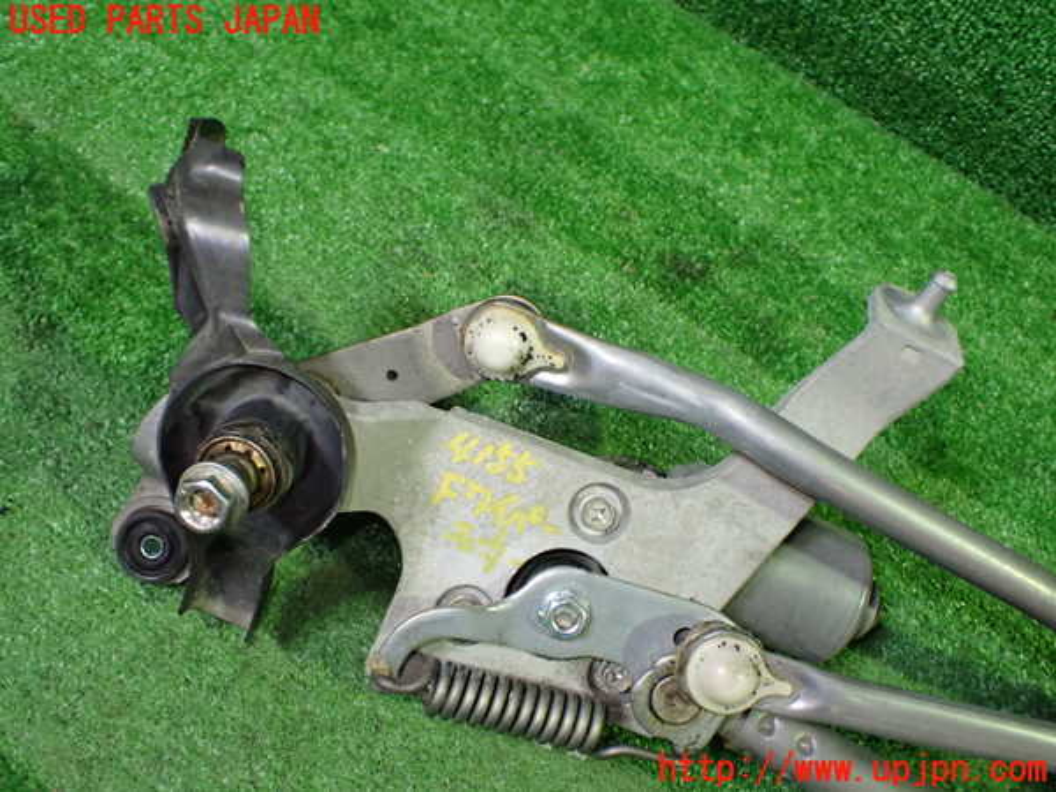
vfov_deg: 46.8
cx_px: 528
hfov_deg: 60.0
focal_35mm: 30
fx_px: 915
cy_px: 396
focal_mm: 5.4
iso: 800
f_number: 2.3
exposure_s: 1/100
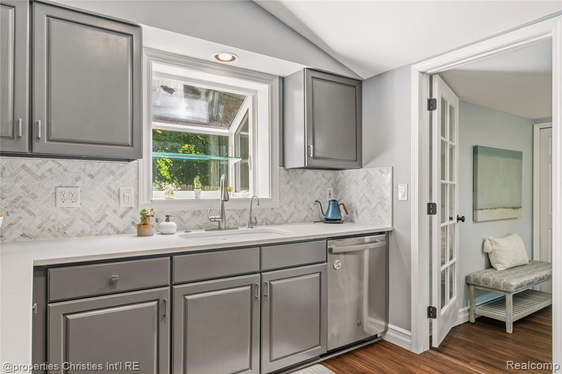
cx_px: 281
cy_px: 187
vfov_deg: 57.2
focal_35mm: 22
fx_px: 343
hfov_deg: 78.6
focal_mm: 14.6
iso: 500
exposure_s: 1
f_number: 7.1
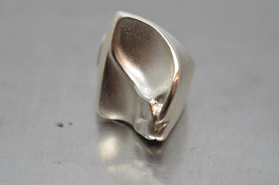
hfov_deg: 33.5
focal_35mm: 60
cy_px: 92
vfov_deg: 22.5
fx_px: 464
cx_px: 140
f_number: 9
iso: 1000
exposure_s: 1/250
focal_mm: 40
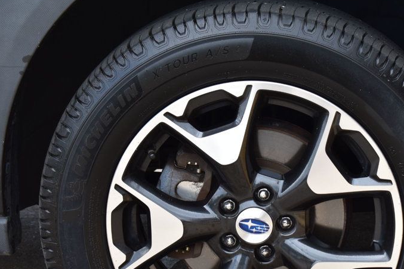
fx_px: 1400
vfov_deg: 11.0
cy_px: 185
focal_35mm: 125
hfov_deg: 16.4
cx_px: 282
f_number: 9
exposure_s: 1/125
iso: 400
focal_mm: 55
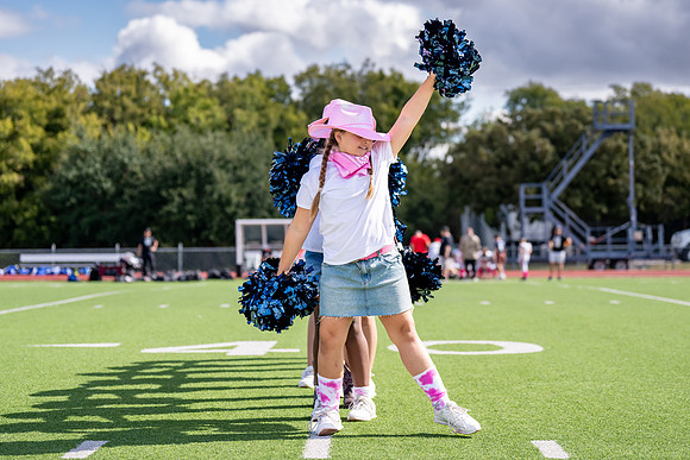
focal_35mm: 86
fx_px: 1657
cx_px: 335
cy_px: 186
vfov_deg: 15.8
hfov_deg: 23.5
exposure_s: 1/4000
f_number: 2.8
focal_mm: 70
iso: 250
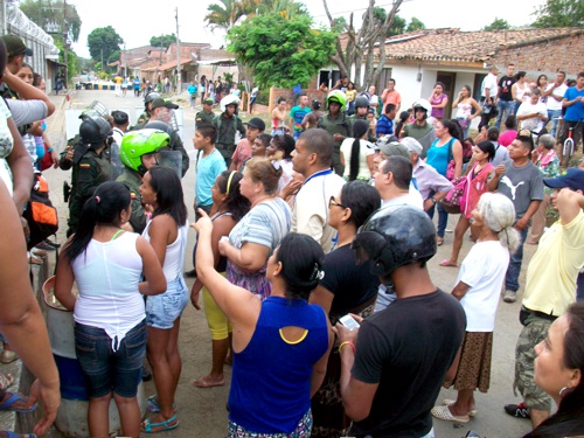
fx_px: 540
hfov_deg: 56.8
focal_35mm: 32
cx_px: 292
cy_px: 219
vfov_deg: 44.2
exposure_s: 1/100
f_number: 2.8
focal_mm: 5.7
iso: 64
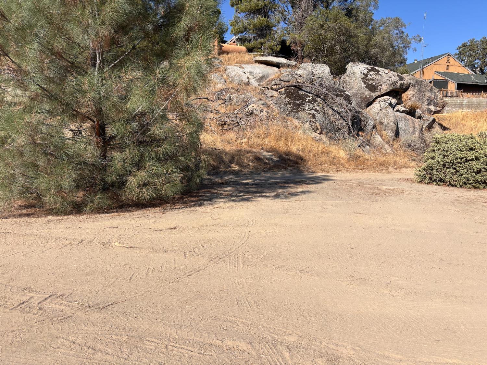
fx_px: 366
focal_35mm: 26
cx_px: 244
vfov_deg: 53.1
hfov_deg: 67.3
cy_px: 182
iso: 50
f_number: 1.6
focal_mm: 5.96
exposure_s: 1/4425
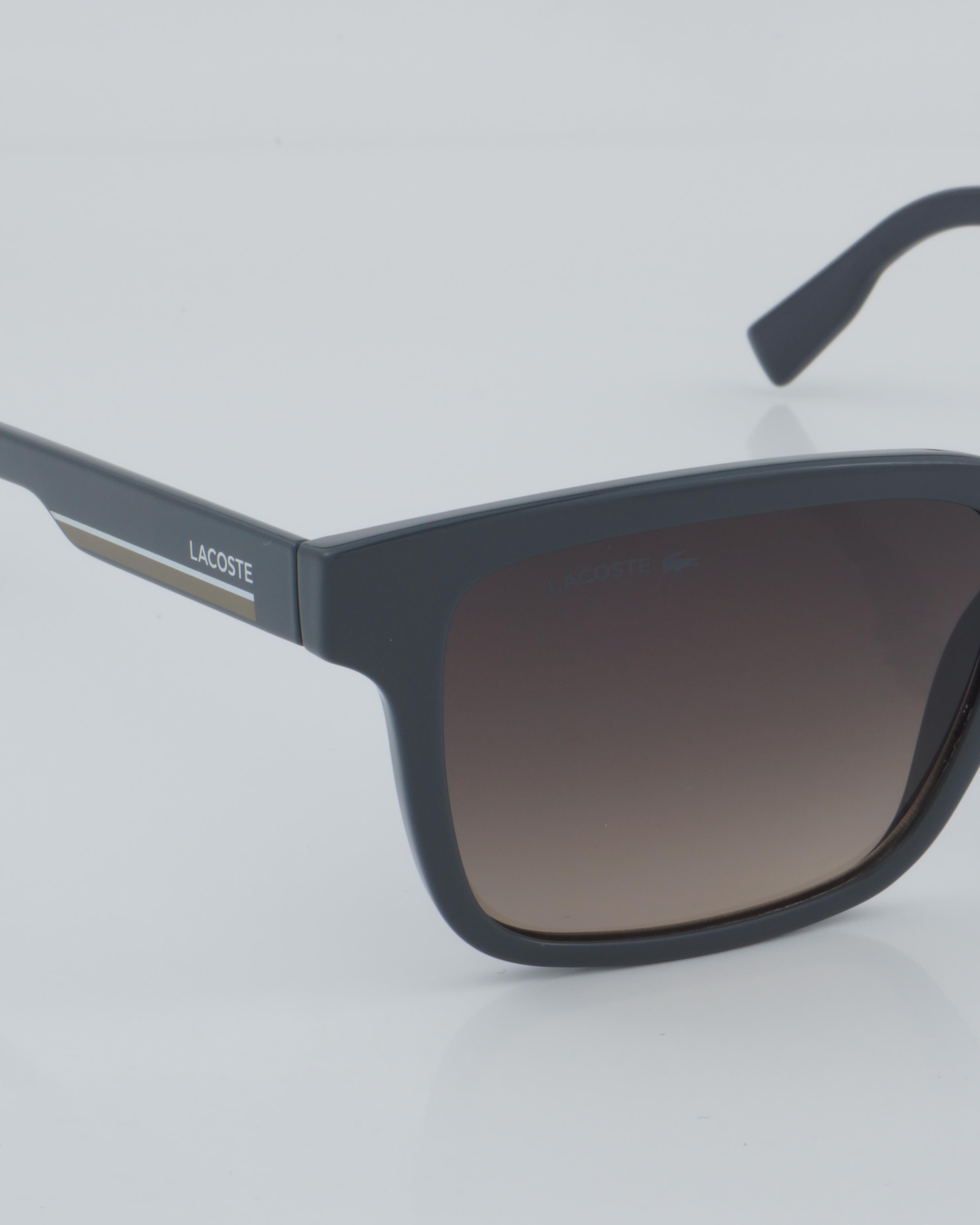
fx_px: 3843
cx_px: 725
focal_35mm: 106
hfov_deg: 14.5
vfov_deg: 18.1
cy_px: 612
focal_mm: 50
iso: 100
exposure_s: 1/4
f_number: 32
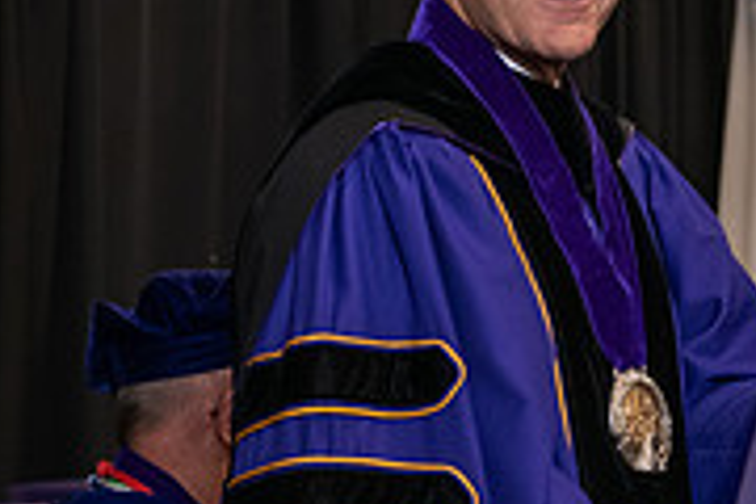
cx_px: 680
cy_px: 170
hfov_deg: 10.2
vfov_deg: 6.9
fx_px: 4200
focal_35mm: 200
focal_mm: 62
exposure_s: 1/125
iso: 2000
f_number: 5
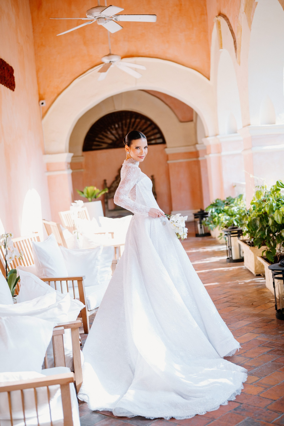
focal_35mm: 50
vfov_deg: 39.6
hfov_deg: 27.0
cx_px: 142
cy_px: 213
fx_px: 592
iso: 500
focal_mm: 50
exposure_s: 1/1250
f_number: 2.2
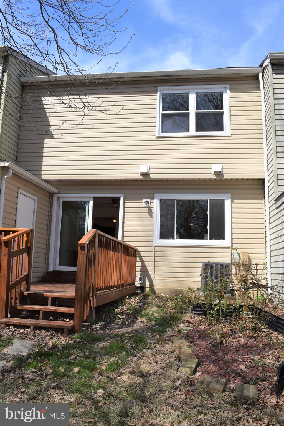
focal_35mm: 30
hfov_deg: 43.6
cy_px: 213
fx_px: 355
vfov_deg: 61.9
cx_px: 142
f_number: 10
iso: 100
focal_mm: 20
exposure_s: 1/200
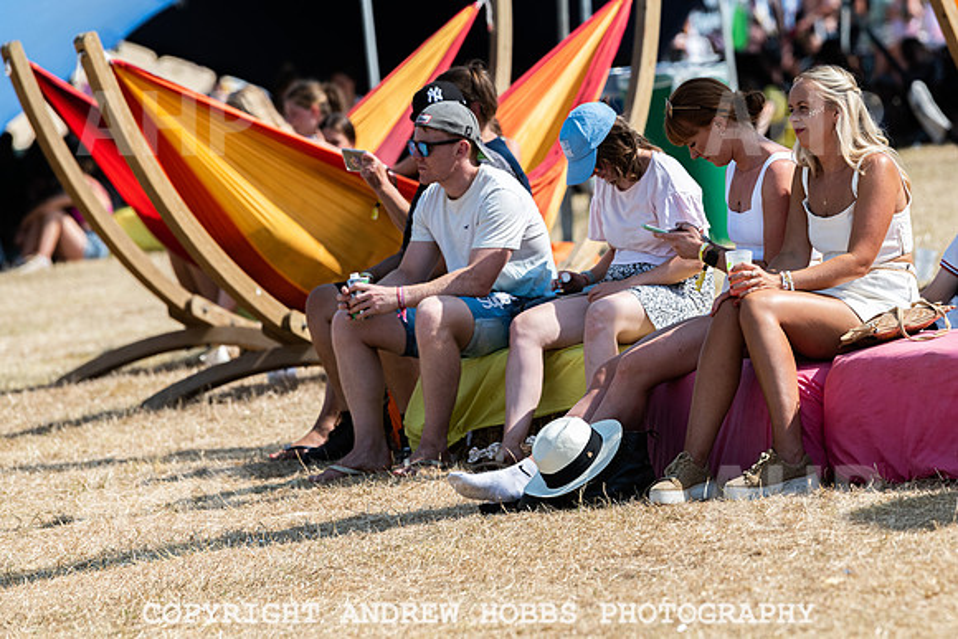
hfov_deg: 7.3
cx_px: 656
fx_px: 7487
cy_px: 201
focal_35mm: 281
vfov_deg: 4.9
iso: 320
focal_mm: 200
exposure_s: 1/2500
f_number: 4.5
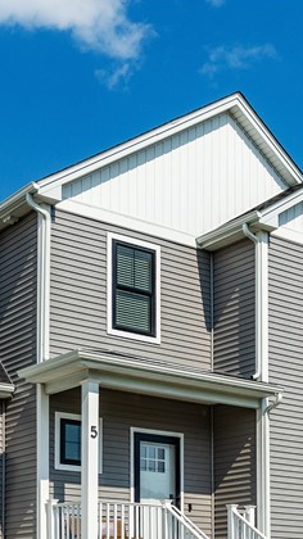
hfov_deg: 18.5
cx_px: 162
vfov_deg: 31.3
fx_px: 929
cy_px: 456
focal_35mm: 65
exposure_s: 1/640
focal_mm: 24
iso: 100
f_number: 8
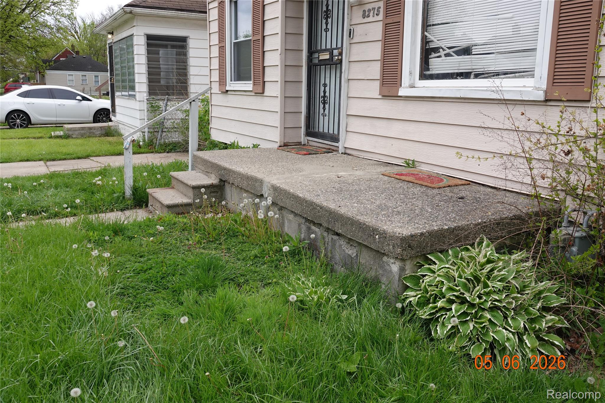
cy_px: 202
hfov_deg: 60.3
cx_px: 302
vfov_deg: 42.3
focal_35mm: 31
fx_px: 521
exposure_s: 1/400
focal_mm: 11.51
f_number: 4
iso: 100
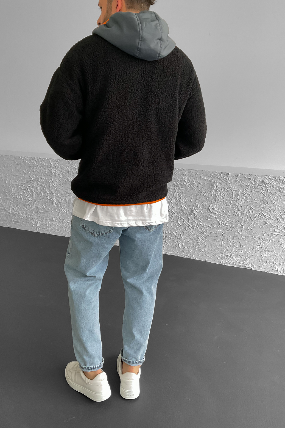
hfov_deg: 42.3
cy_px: 217
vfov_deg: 60.3
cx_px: 128
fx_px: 368
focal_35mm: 31
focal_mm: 3
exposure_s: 1/120
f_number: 1.8
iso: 64
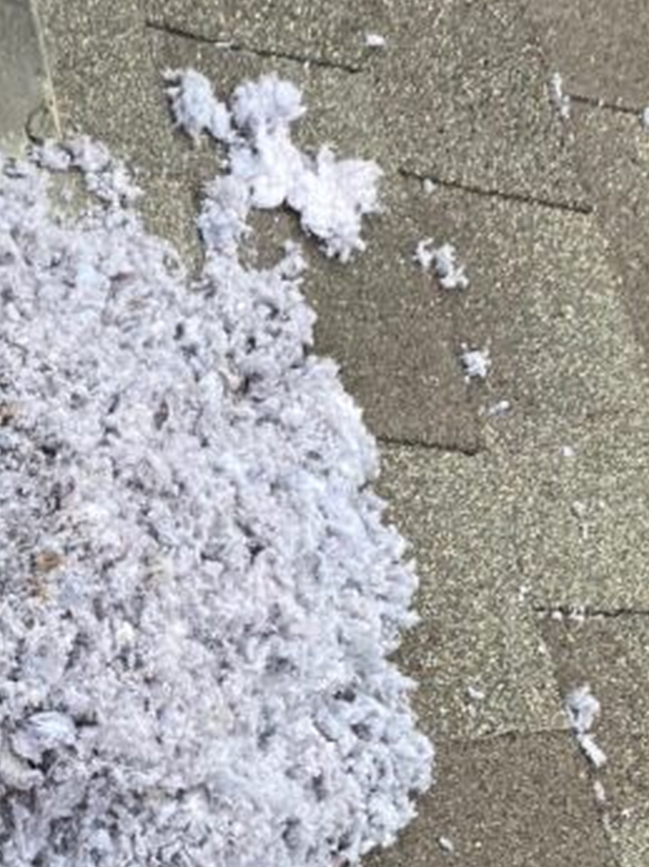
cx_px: -163
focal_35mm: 77
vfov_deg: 25.3
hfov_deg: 18.0
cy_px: 536
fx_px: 1927
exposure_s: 1/694
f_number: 1.8
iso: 32
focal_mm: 4.25
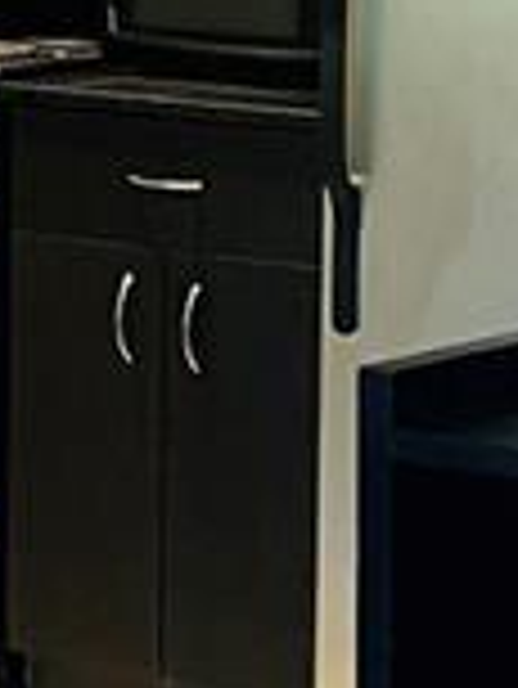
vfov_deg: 9.6
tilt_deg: -3.1
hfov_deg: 7.1
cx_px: -387
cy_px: -130
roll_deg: -0.1
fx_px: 4065
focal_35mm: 204
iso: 250
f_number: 1.5
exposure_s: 1/60
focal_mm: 5.7
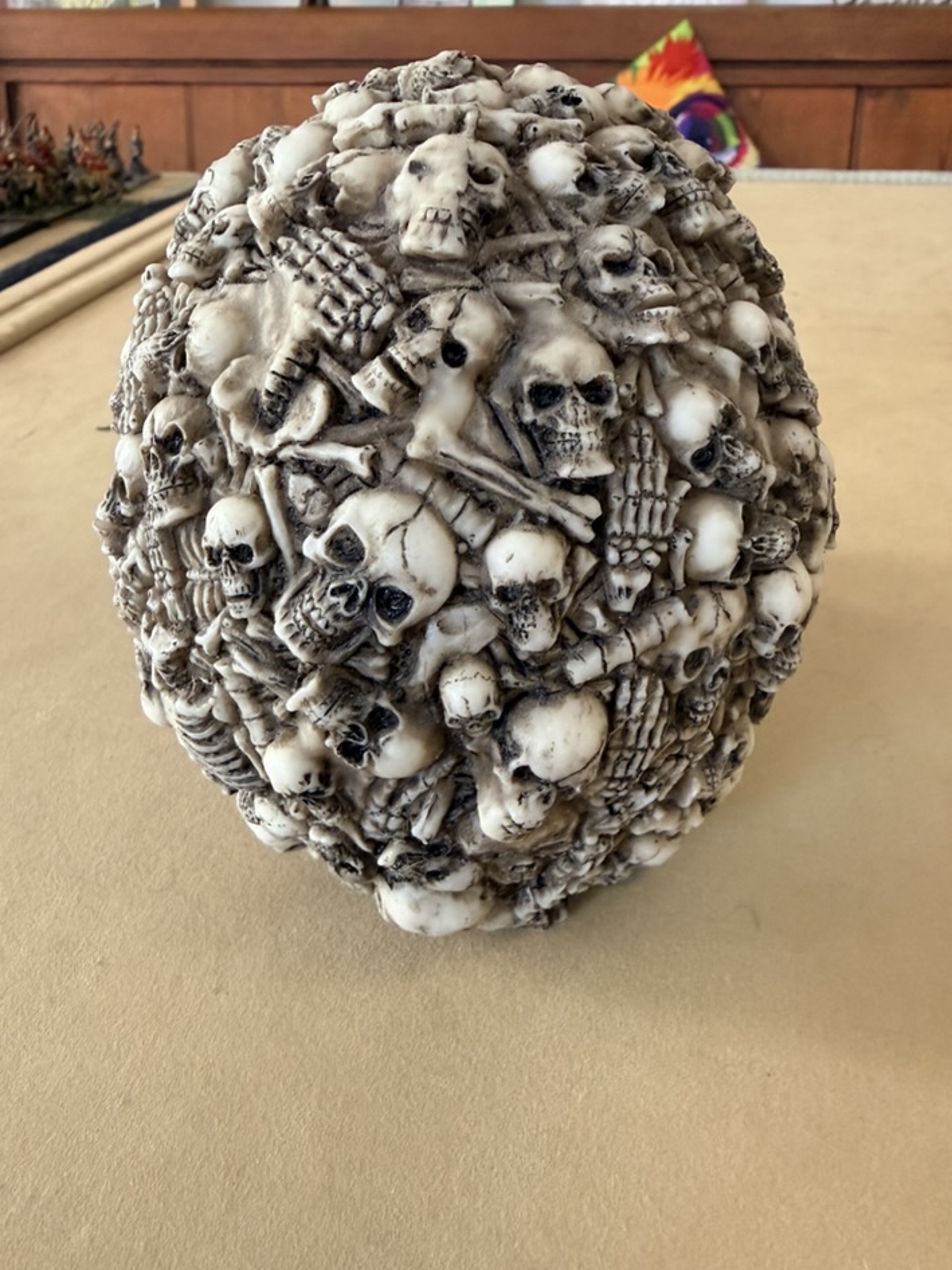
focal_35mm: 26
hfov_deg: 53.0
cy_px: 606
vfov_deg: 67.3
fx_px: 953
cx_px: 508
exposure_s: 1/76
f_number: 2.2
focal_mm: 2.22
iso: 320
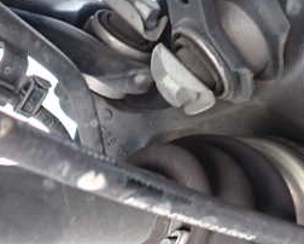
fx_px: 522
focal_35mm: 58
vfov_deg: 25.5
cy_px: 216
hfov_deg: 30.7
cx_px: 17
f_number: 2
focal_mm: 4.5
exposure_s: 1/30
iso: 320
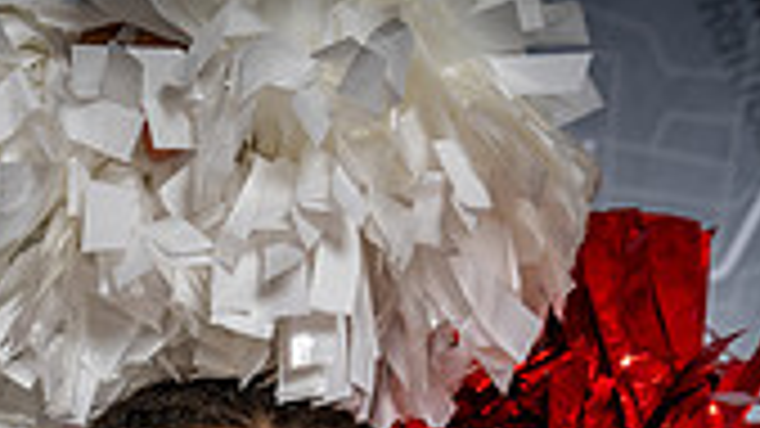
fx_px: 2196
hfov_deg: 19.4
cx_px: 144
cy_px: 964
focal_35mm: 109
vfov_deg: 10.0
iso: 100
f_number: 4.5
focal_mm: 39
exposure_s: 1/250
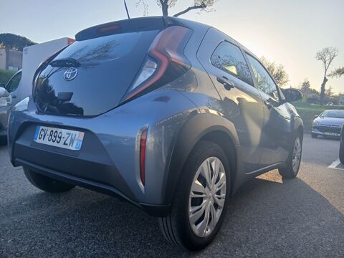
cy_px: 129
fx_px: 258
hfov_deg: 67.3
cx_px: 172
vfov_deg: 53.1
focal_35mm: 26
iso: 20
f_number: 1.8
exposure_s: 1/107
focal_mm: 3.98
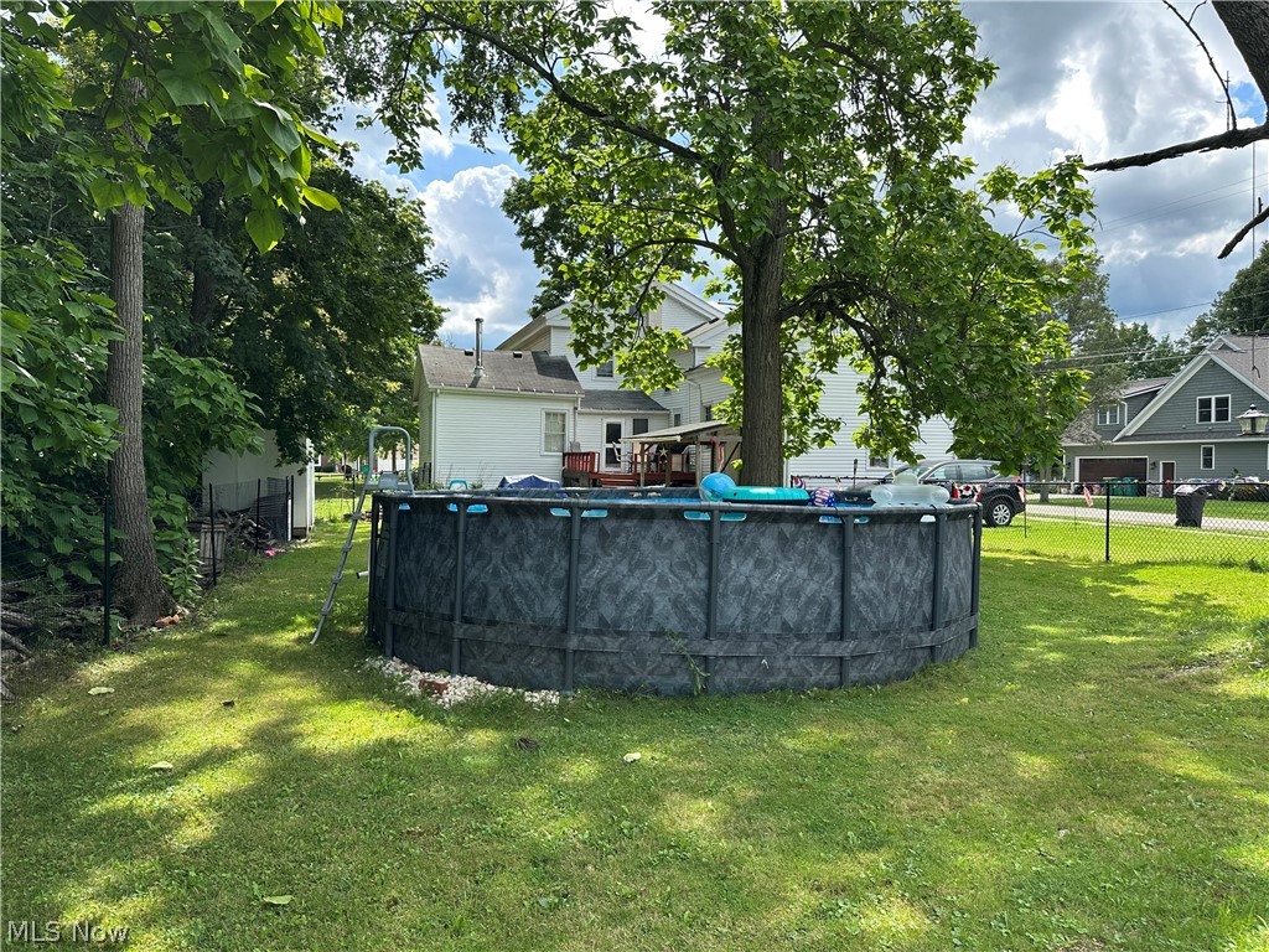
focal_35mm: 24
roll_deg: -0.6
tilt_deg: -1.2
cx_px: 634
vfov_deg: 56.8
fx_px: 880
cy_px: 476
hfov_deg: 71.6
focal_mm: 6.86
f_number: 1.78
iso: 80
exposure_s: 1/1613
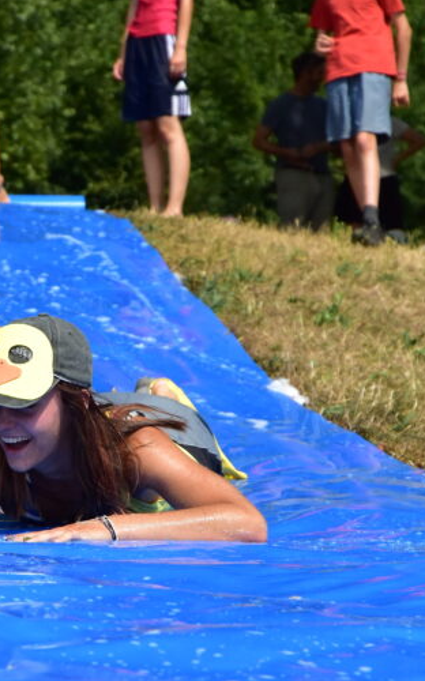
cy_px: 466
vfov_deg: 11.1
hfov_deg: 6.9
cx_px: 2
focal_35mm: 188
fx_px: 3488
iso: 640
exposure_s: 1/4000
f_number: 5.6
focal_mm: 60
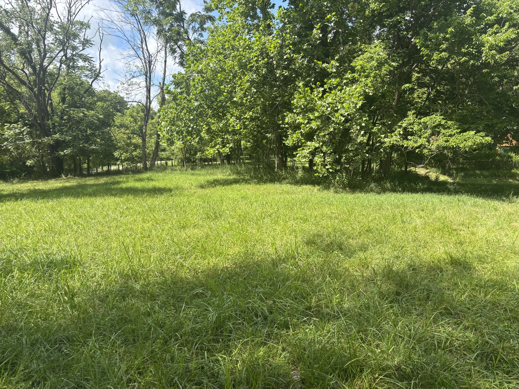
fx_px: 390
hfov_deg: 67.3
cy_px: 194
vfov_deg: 53.1
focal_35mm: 26
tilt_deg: -6.2
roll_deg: +0.8
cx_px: 260
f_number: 1.6
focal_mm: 5.96
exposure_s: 1/1190
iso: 50
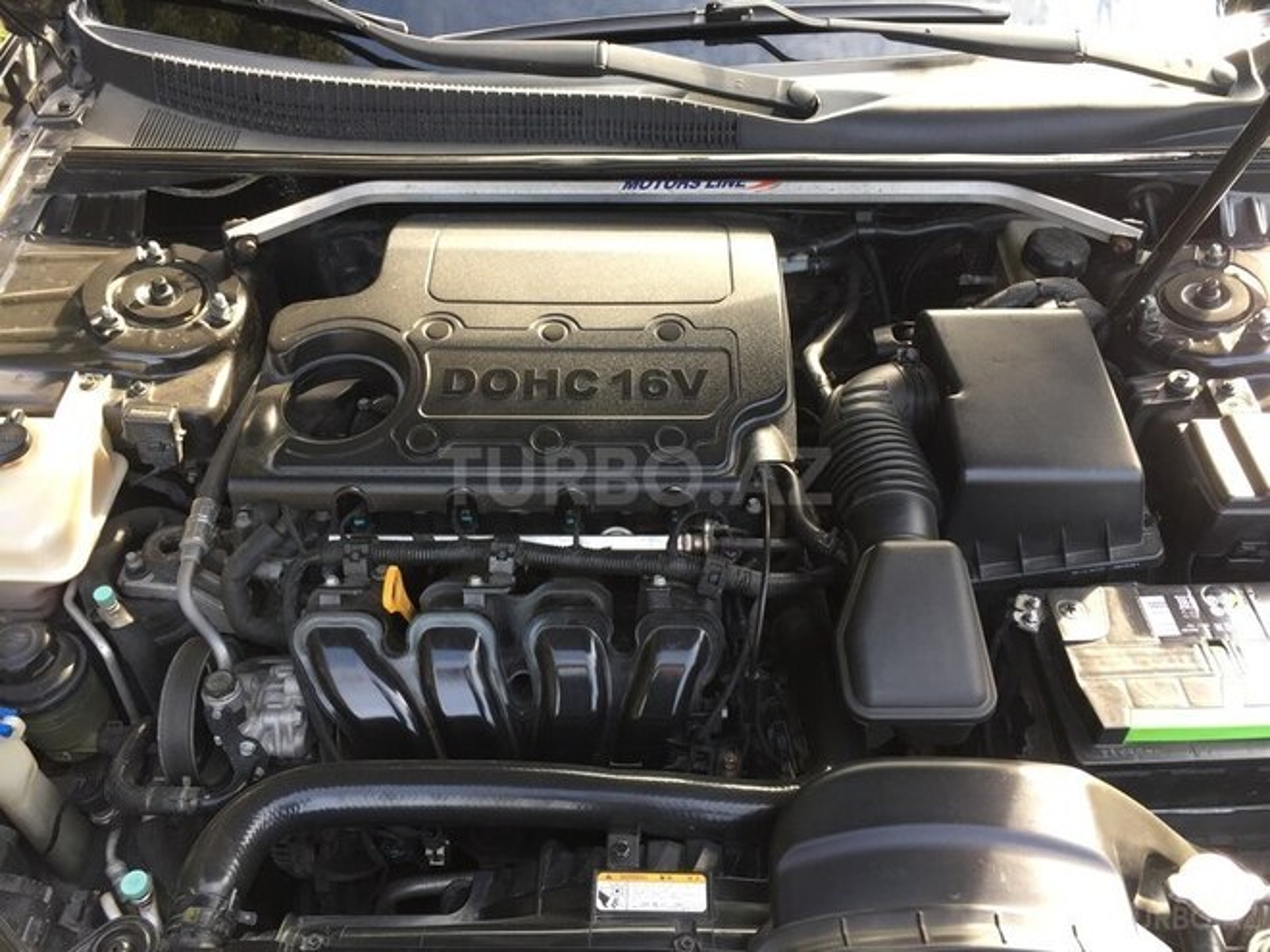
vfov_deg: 48.2
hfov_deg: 61.7
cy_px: 476
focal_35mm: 29
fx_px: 1064
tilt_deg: -46.7
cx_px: 635
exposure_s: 1/100
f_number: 2.2
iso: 50
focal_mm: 4.15
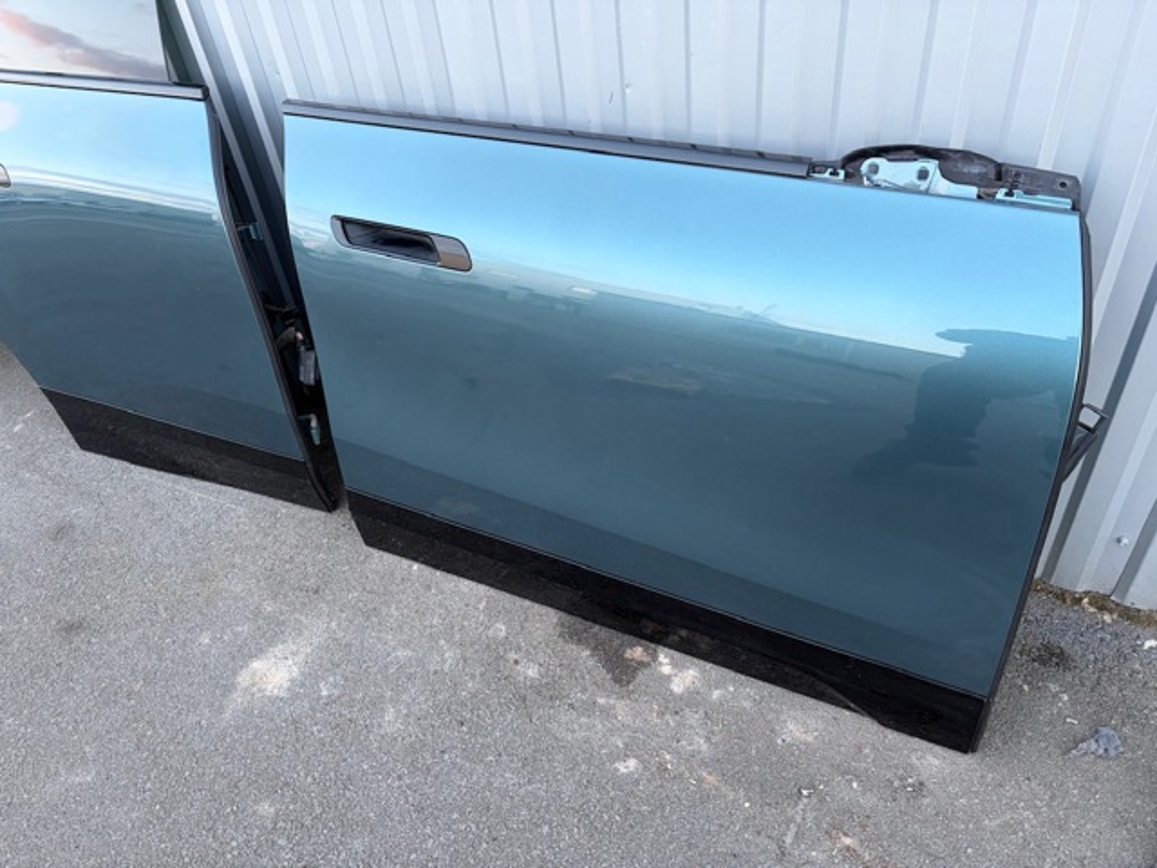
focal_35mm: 26
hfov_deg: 67.3
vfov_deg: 53.1
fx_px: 869
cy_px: 434
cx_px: 578
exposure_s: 1/60
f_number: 1.6
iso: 160
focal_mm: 5.96
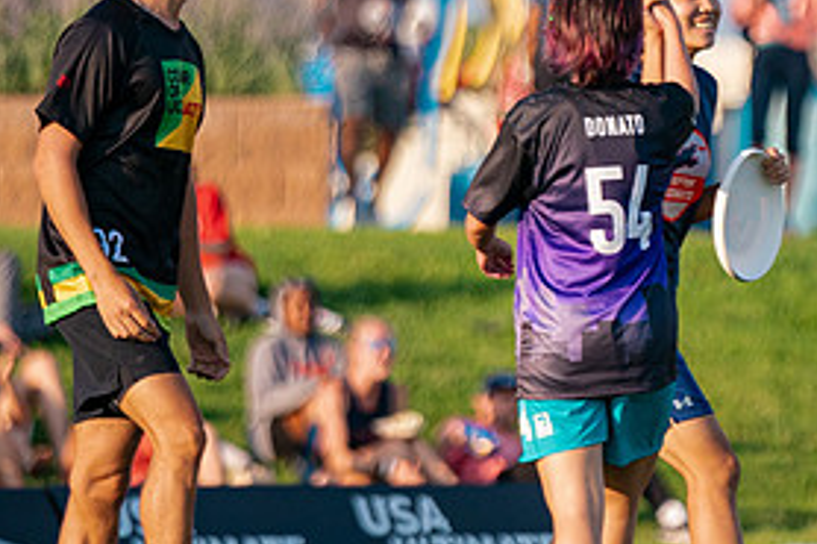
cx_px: 560
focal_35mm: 651
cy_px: 192
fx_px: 14765
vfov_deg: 2.1
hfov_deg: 3.2
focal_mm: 200
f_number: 2.8
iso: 500
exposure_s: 1/4000
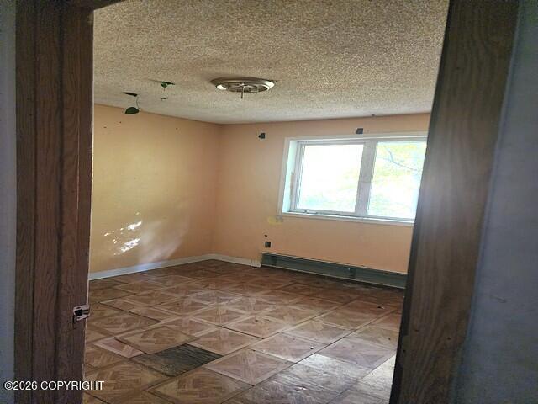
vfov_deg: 58.9
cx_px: 269
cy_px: 202
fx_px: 357
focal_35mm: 23
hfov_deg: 73.9
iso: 640
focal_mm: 6.4
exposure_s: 1/40
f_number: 1.8
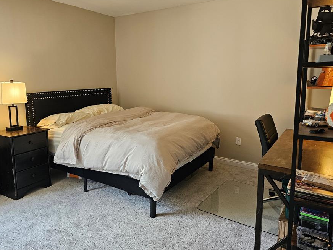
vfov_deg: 51.3
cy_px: 111
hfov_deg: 65.3
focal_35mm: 27
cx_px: 162
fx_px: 260
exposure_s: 1/120
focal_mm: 6.3
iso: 250
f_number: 1.7
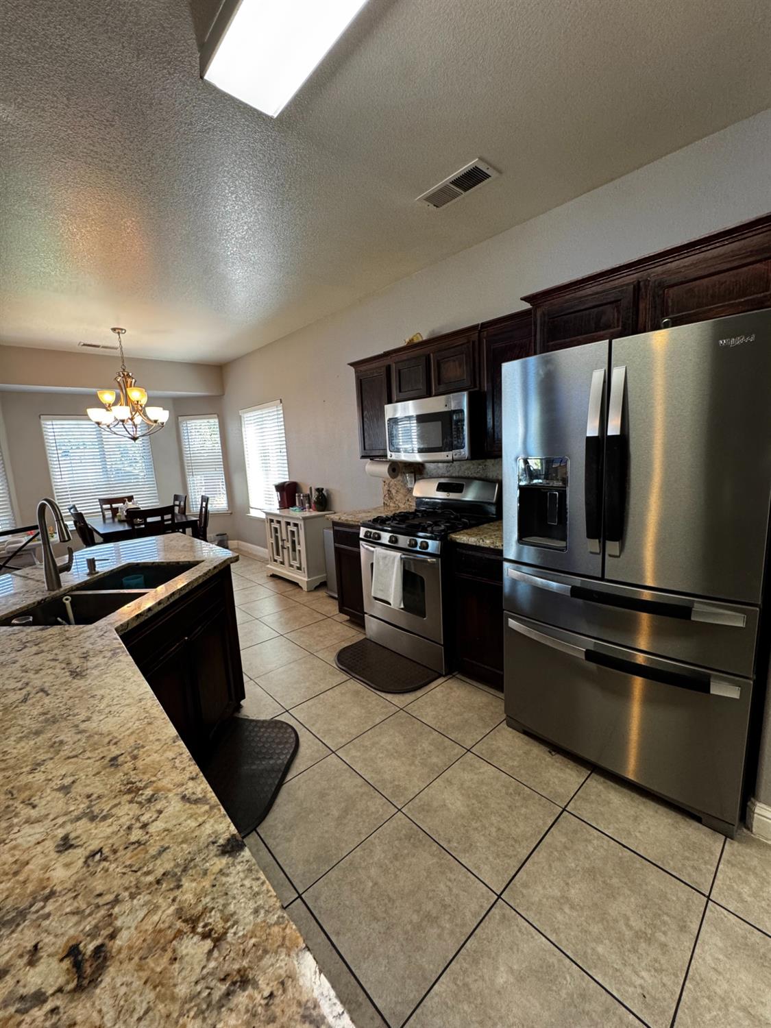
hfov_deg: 85.7
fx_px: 416
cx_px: 386
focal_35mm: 14
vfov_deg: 102.1
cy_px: 514
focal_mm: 2.22
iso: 200
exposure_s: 1/60
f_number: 2.2
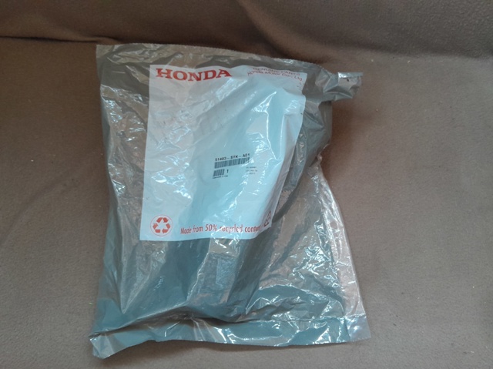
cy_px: 184
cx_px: 246
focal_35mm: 26
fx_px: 370
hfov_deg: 67.3
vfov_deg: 53.0
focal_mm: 3.98
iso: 400
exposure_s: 1/33
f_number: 1.8
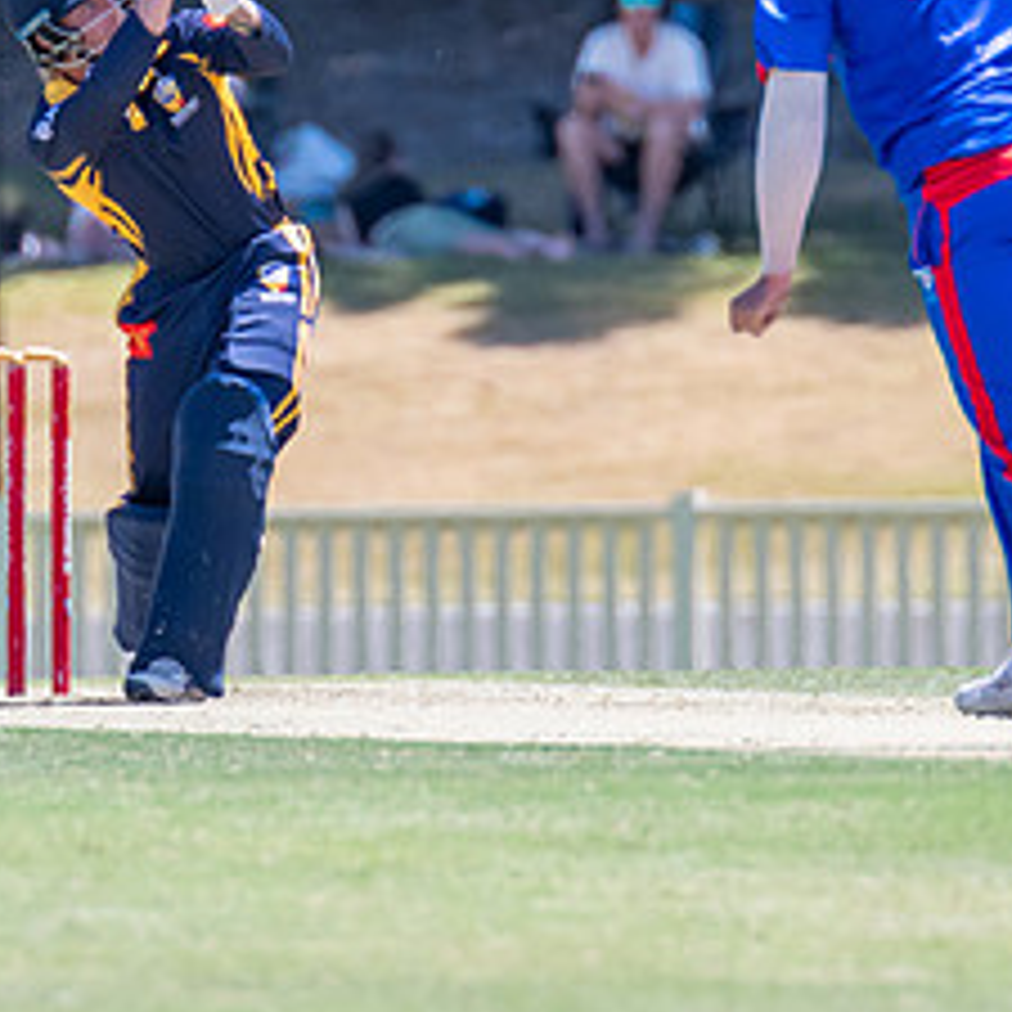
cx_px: 275
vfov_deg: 1.2
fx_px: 49878
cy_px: 197
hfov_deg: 1.2
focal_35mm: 1508
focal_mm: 600
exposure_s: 1/2000
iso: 800
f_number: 5.6
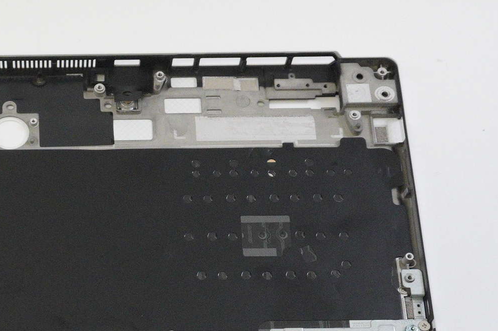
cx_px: 34
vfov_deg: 16.1
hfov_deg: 23.7
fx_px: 1147
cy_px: 335
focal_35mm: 83
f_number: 6.3
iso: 4000
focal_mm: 22
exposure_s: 1/160
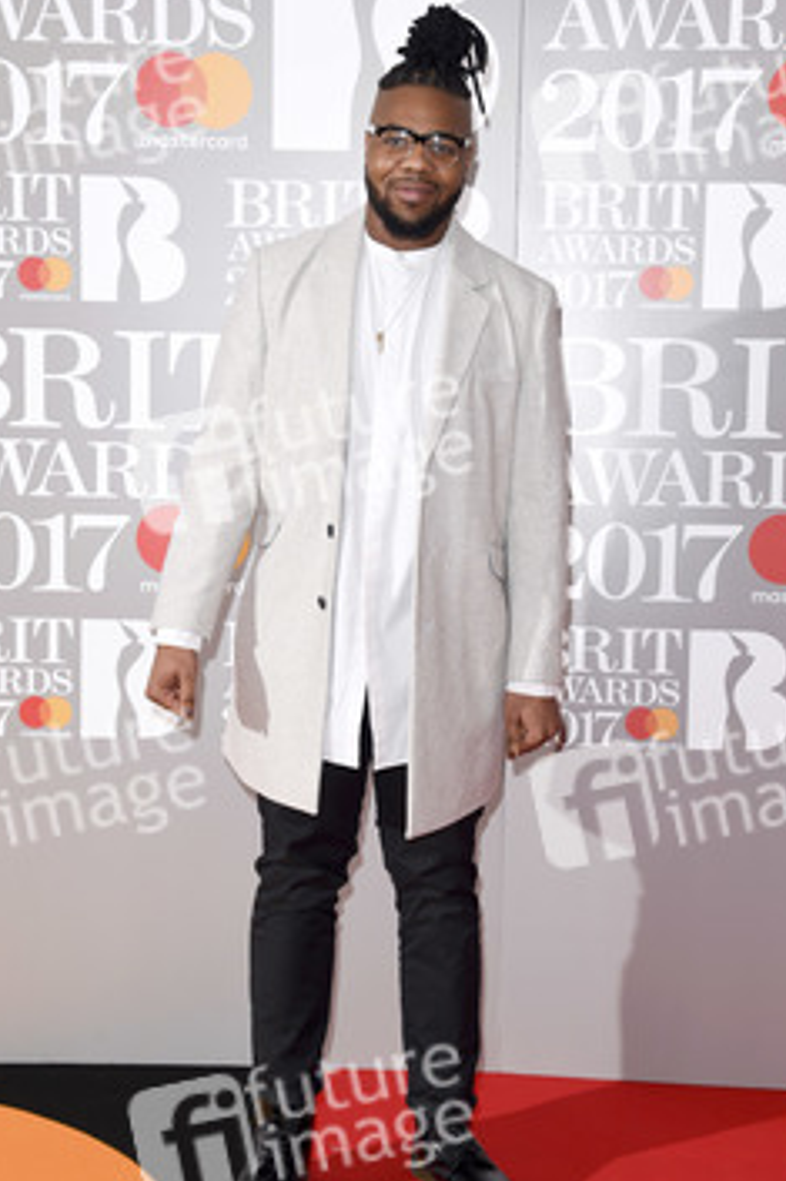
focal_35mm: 59
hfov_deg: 23.0
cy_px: 622
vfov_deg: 33.9
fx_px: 1934
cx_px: 400
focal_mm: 52
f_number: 5.6
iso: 400
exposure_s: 1/250
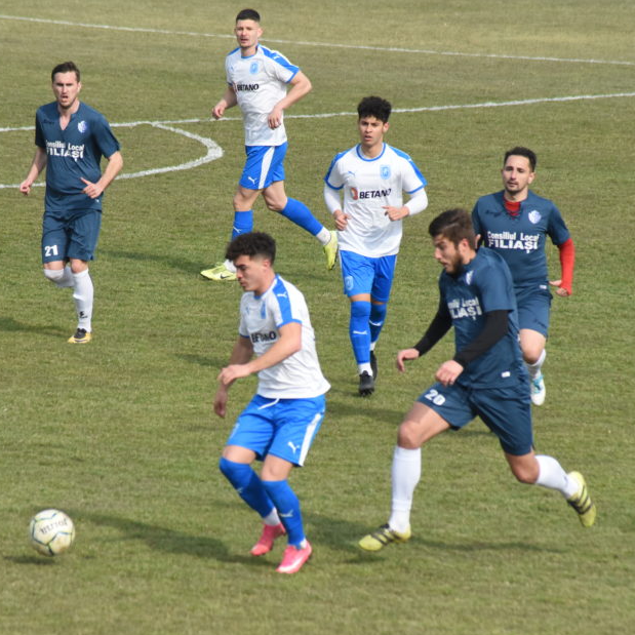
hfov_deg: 4.8
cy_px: 350
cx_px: 200
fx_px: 7596
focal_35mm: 366
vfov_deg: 4.8
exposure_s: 1/4000
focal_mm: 260
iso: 3200
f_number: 11
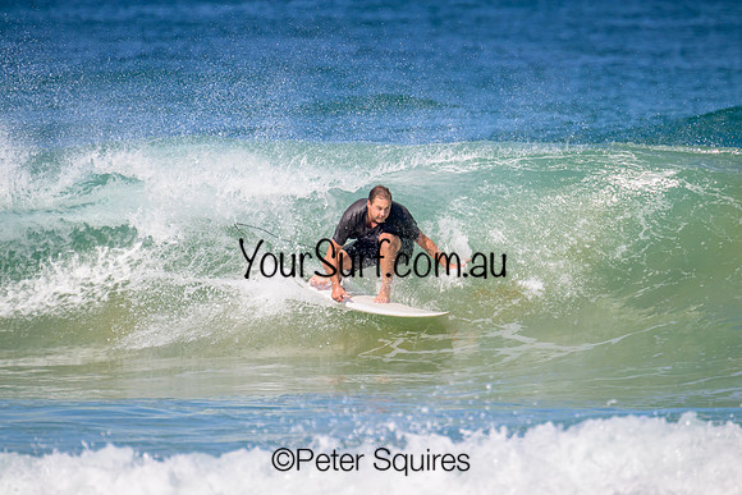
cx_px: 371
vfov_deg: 1.7
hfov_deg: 2.6
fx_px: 16492
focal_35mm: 800
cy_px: 248
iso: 800
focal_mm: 800
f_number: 11
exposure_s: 1/2000
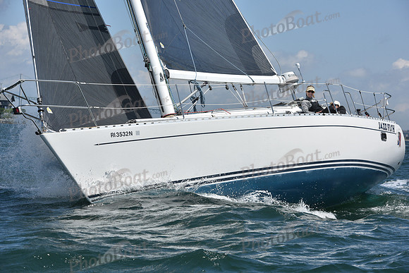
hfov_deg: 17.1
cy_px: 136
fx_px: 1364
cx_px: 204
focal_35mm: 120
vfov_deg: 11.4
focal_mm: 120
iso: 250
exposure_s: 1/1250
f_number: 9
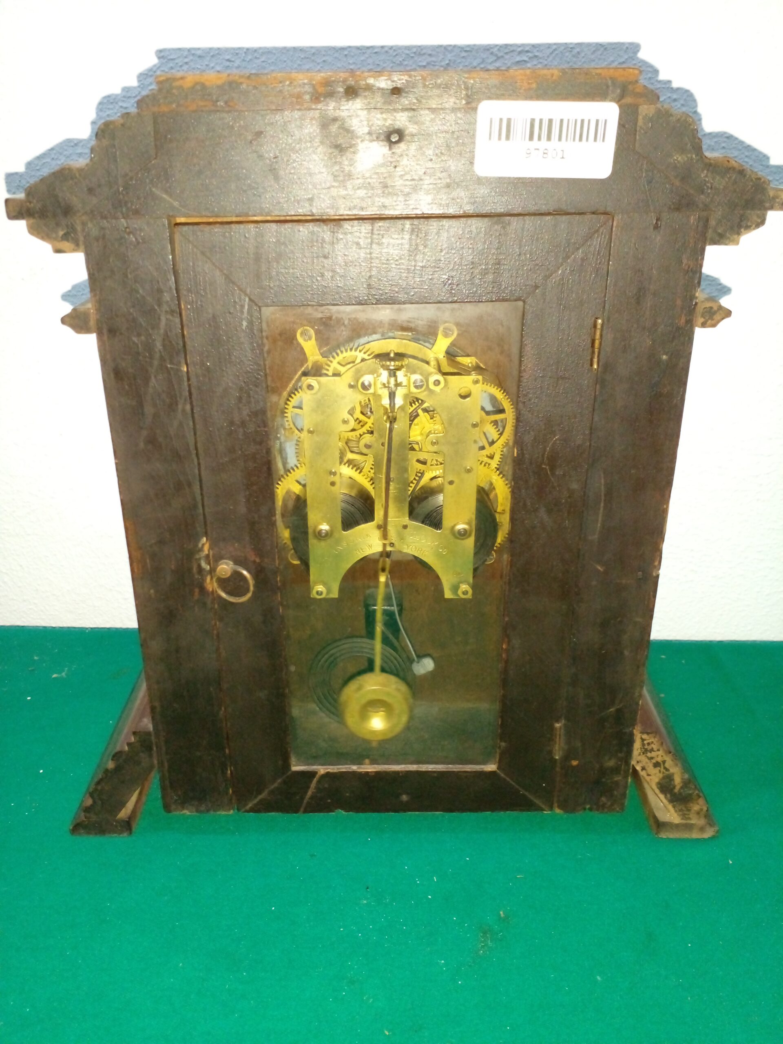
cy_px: 522
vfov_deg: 65.3
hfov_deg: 51.4
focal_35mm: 27
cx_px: 392
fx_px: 814
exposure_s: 1/33.3
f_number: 1.9
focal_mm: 3.6
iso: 250
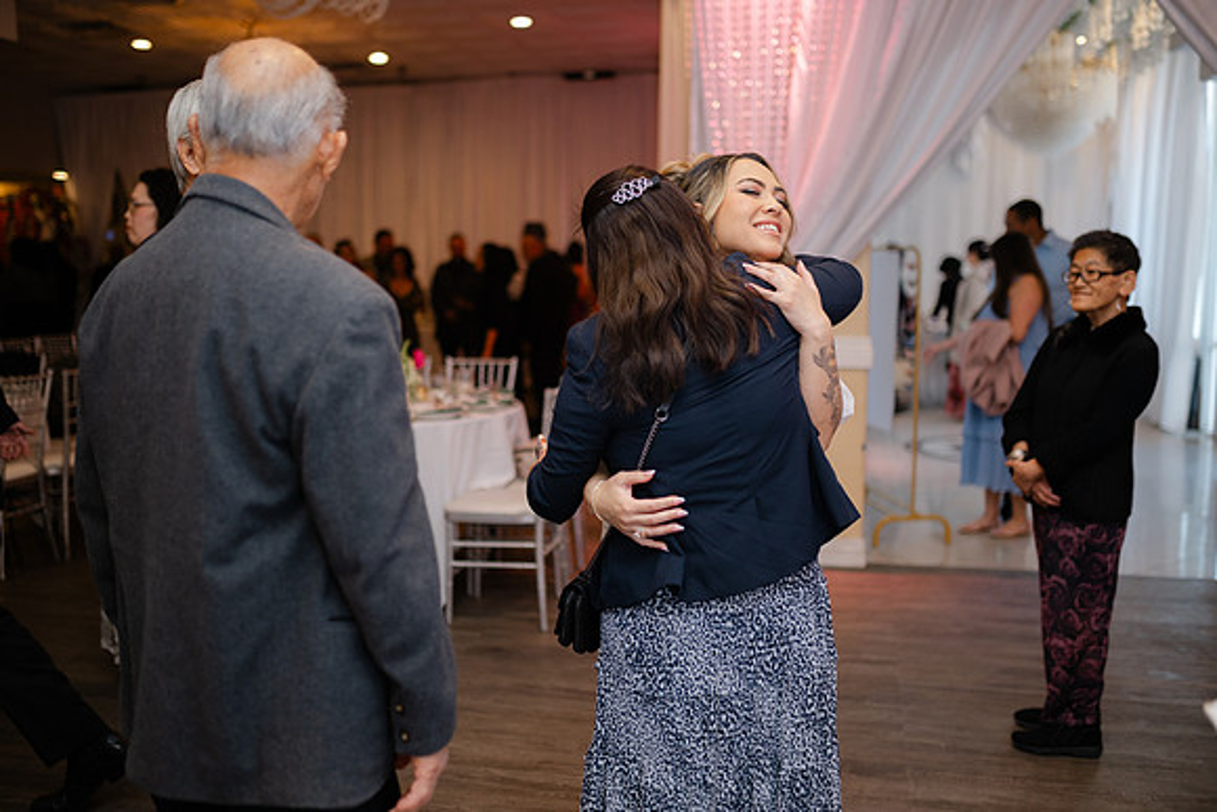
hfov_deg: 54.4
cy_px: 406
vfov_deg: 37.9
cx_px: 608
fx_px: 1183
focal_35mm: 35
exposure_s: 1/160
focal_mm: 35
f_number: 1.4
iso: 400
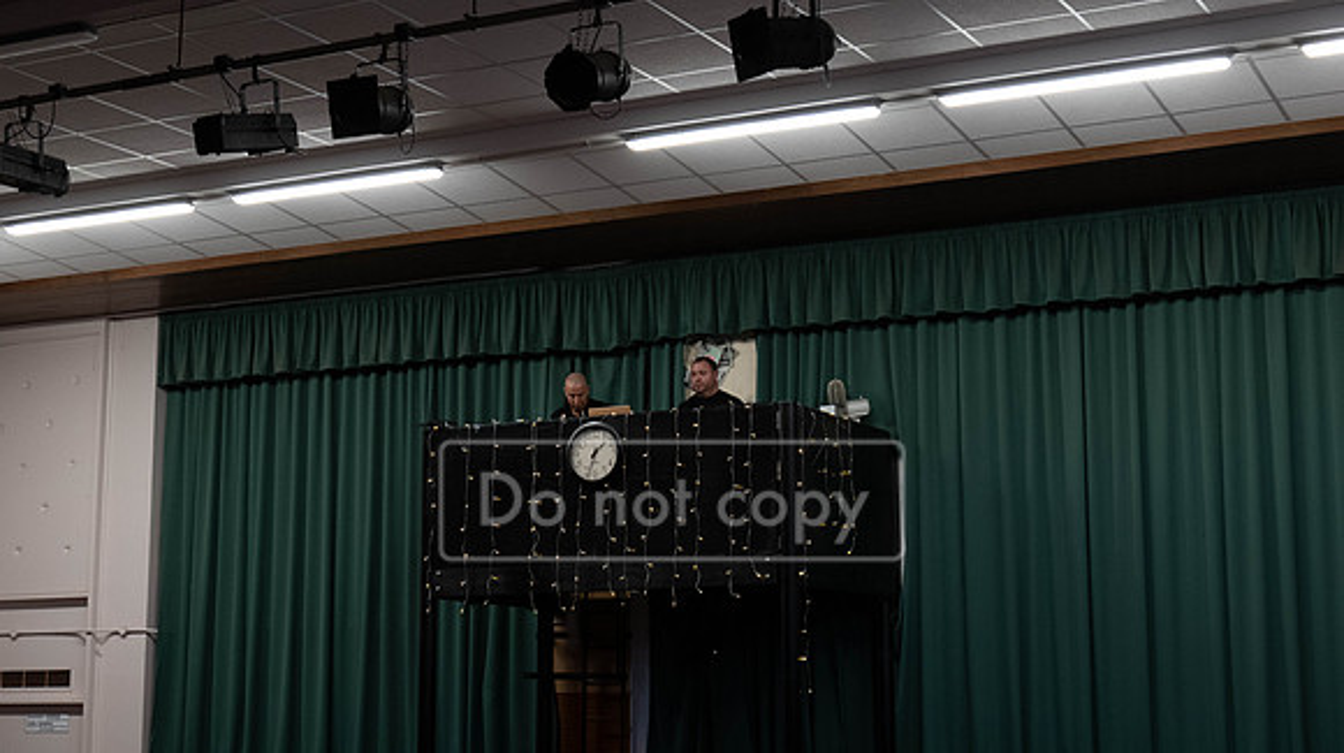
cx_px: 672
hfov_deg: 32.4
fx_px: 2314
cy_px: 376
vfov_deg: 18.5
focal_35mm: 65
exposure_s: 1/125
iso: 6400
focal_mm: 60
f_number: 5.6
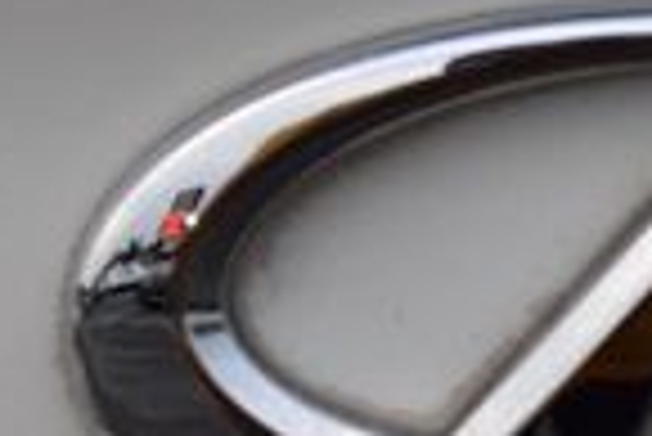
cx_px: 769
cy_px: 499
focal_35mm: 225
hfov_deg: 9.0
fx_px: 4079
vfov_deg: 6.1
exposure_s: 1/80
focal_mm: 34
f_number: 8
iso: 400
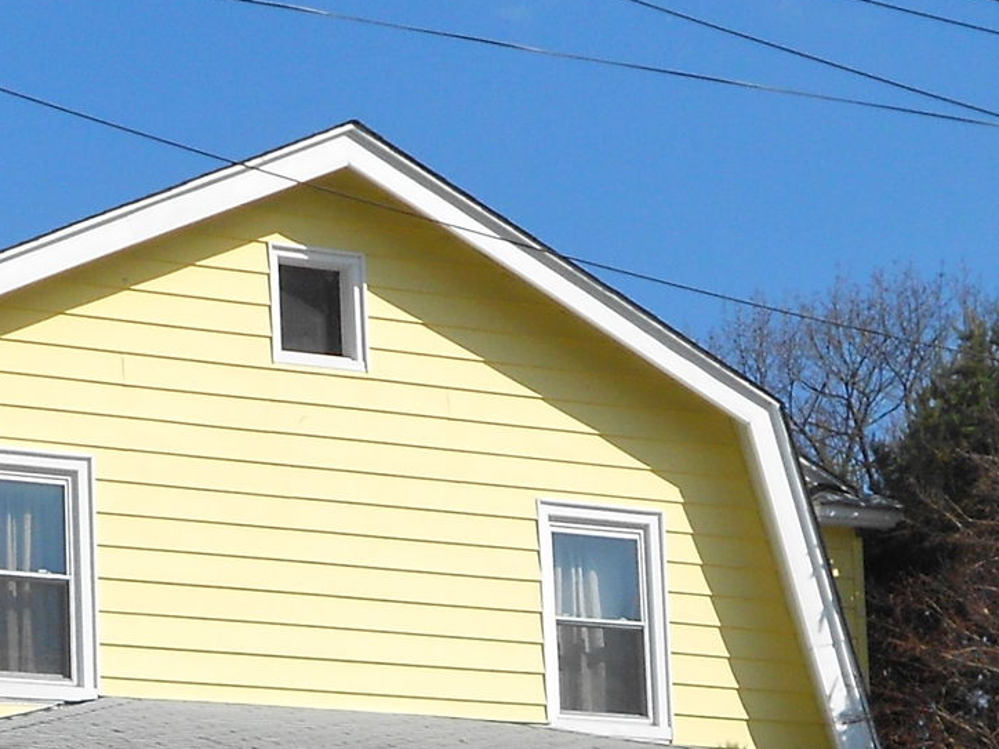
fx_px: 3290
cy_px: 635
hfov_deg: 17.2
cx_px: 225
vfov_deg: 12.9
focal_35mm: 114
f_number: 4.2
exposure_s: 1/1000
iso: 80
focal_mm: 7.7
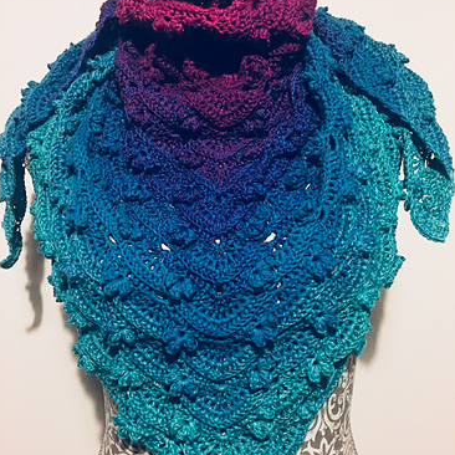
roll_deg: +2.0
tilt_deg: +1.6
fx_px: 520
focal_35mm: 35
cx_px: 228
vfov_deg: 47.2
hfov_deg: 47.2
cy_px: 232
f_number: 2.2
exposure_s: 1/17
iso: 250
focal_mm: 4.15
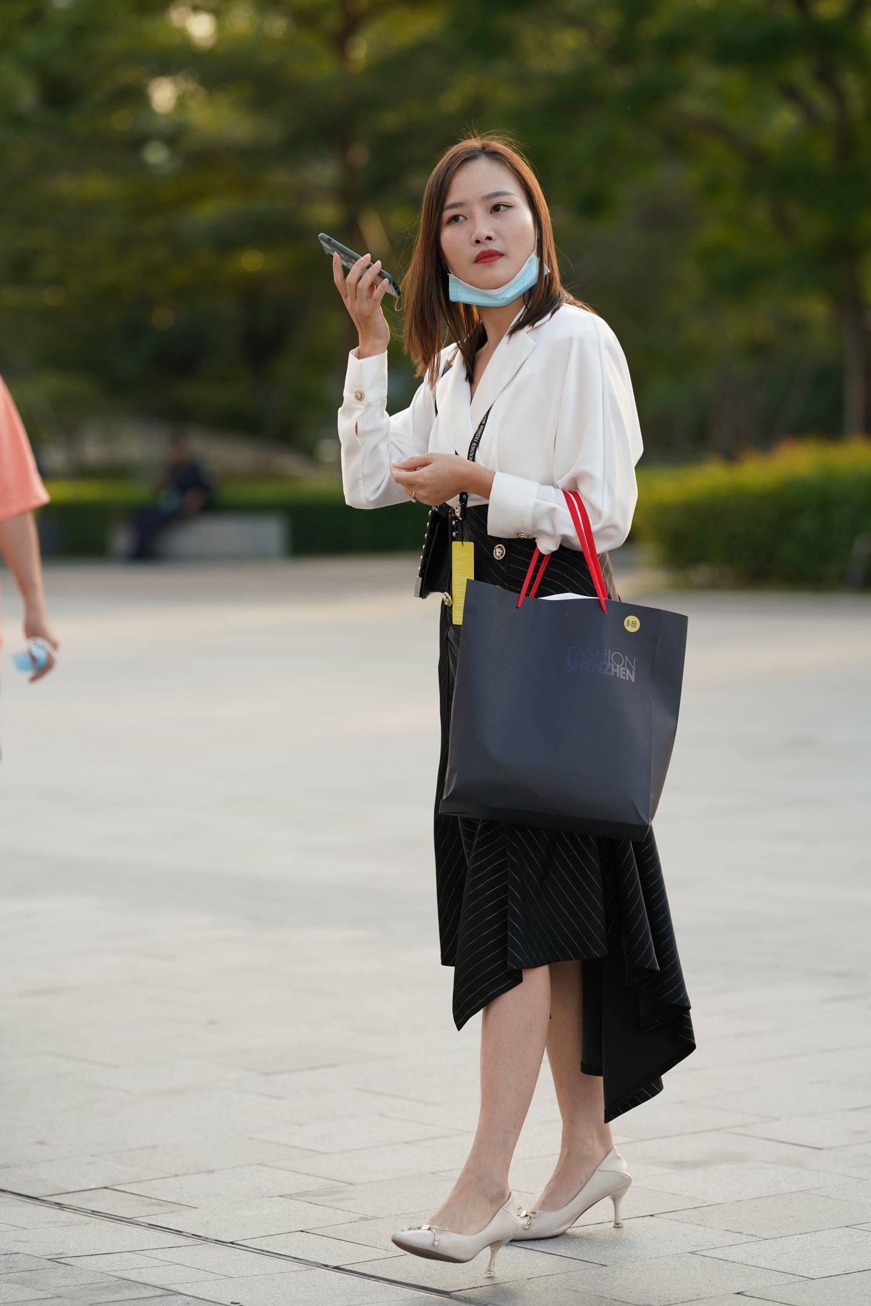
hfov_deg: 10.2
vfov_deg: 15.2
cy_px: 653
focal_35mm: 135
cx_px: 436
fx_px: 4897
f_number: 3.2
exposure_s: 1/500
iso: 320
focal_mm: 135
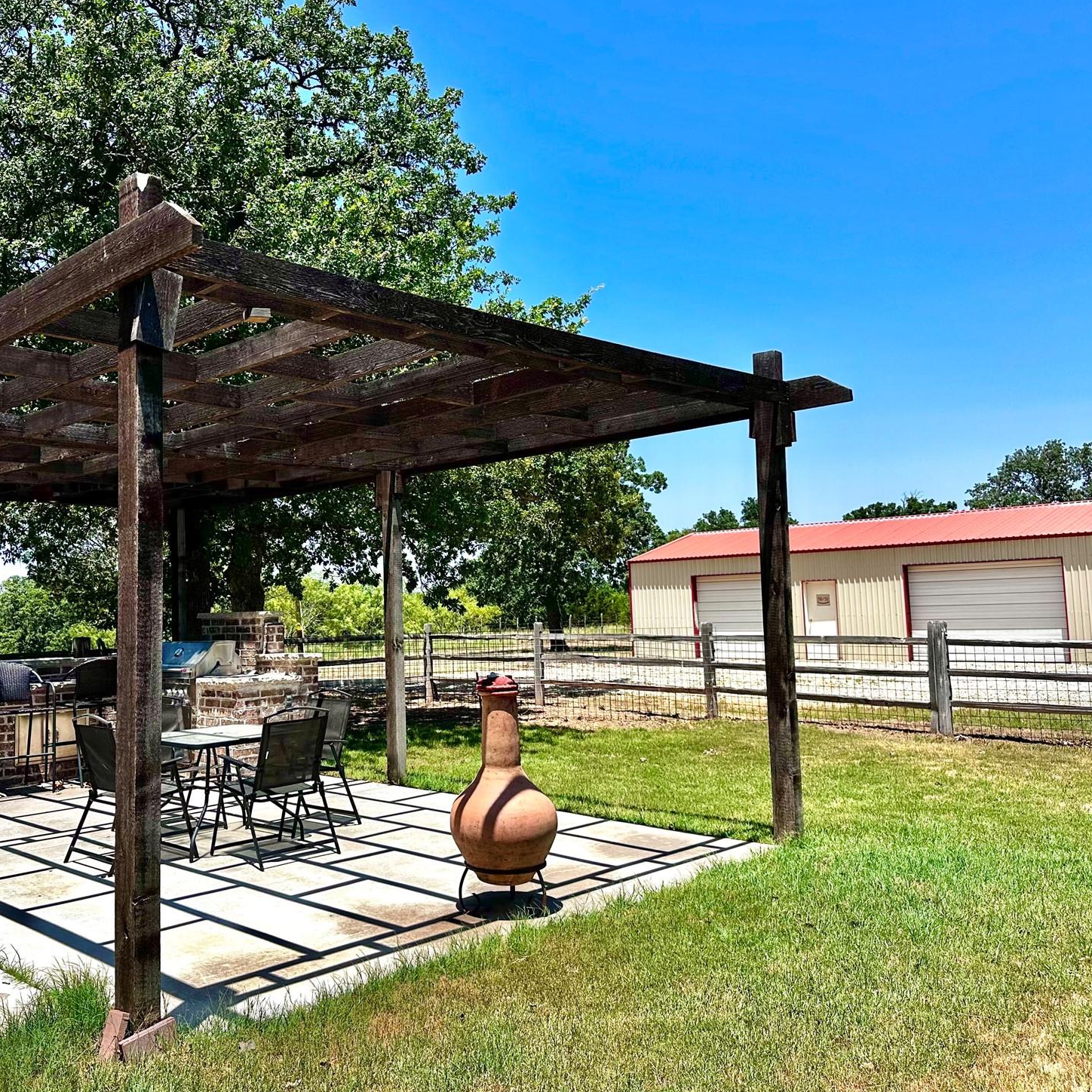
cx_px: 413
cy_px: 515
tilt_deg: +5.7
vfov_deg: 54.0
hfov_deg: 53.5
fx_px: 1071
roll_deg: +2.4
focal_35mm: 30
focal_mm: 6.86
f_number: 1.78
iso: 80
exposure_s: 1/3597
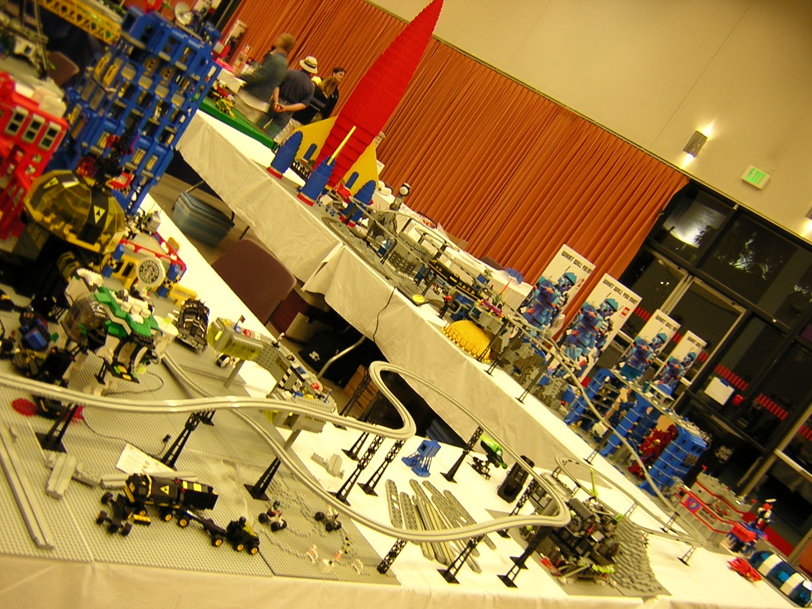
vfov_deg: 39.7
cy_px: 304
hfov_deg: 51.4
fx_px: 844
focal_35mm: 36
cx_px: 406
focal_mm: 4.7
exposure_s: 1/7.5
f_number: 2.6
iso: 100
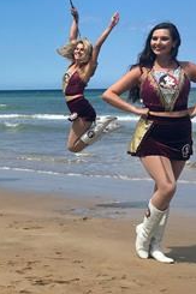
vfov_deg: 25.4
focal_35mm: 80
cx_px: -75
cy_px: 166
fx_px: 654
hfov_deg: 16.0
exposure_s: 1/2024
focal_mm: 4.15
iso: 25
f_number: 2.2
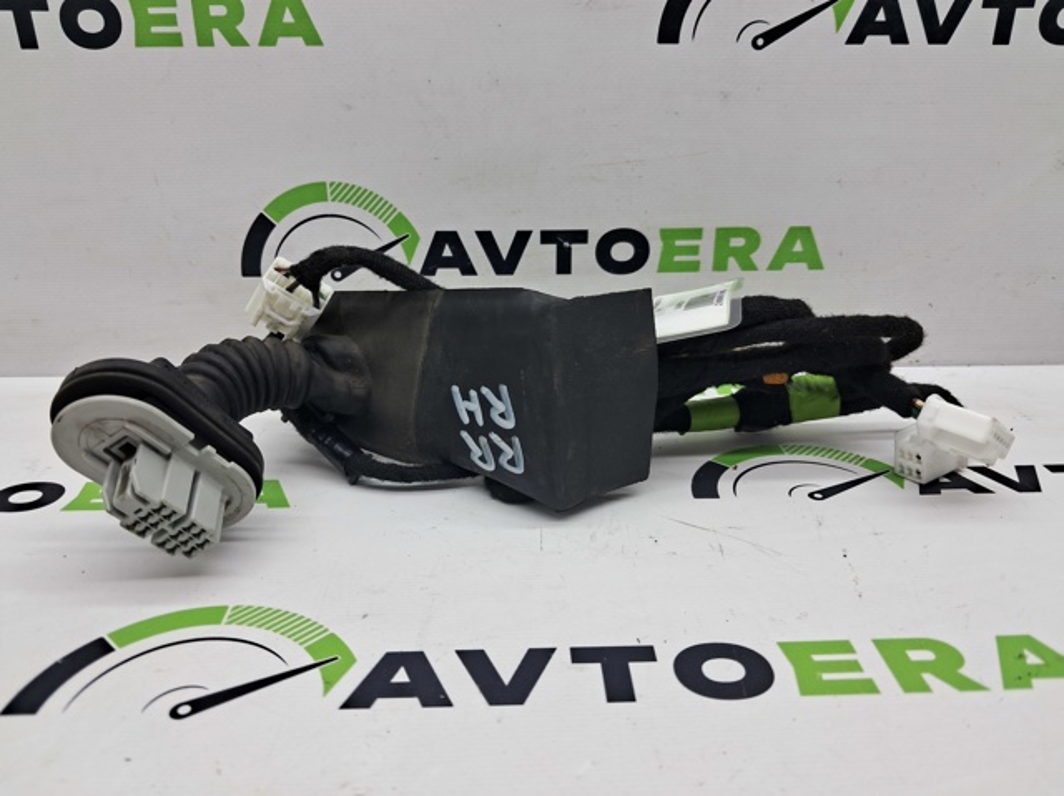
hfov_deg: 65.4
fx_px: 829
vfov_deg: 51.3
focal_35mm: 27
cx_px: 532
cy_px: 398
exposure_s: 1/100
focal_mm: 4
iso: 50
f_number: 1.8
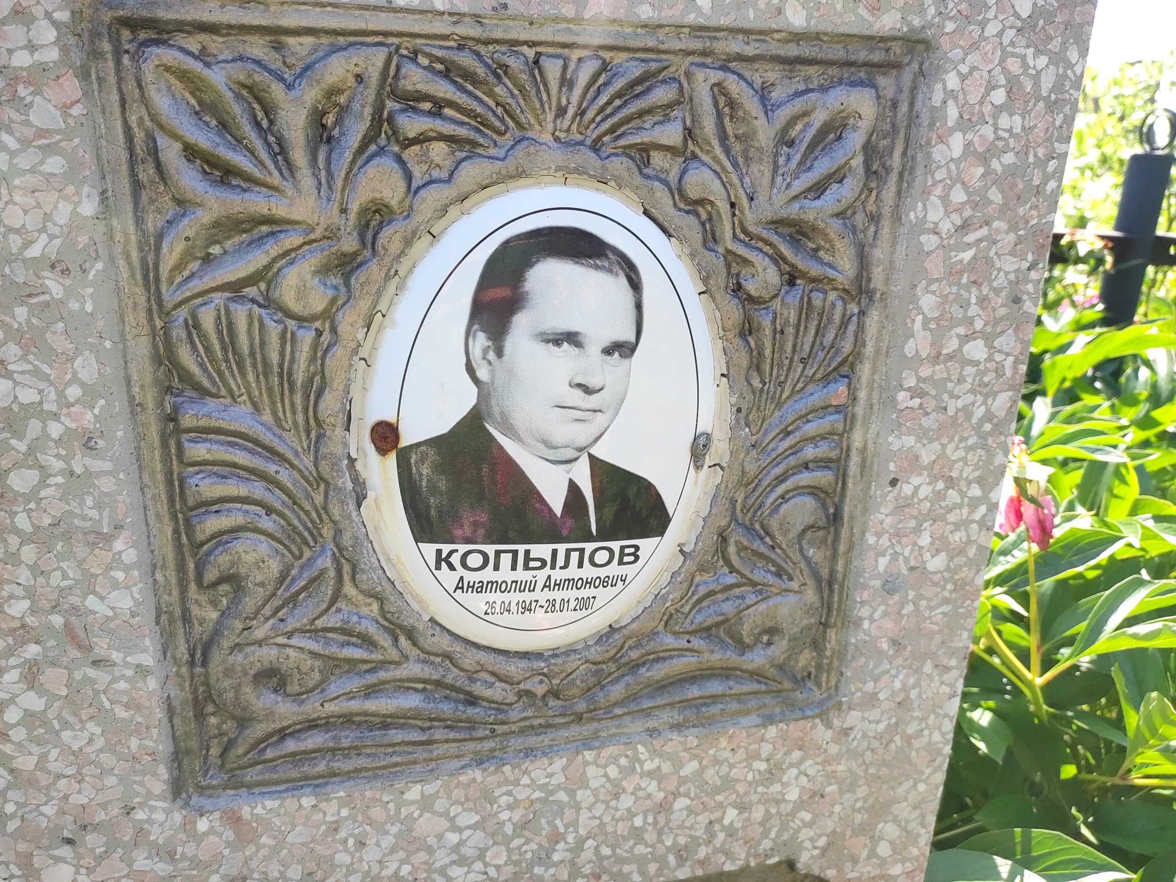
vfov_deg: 54.9
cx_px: 588
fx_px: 849
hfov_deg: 69.4
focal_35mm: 25
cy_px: 441
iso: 400
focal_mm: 4.7
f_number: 1.79
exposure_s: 1/714
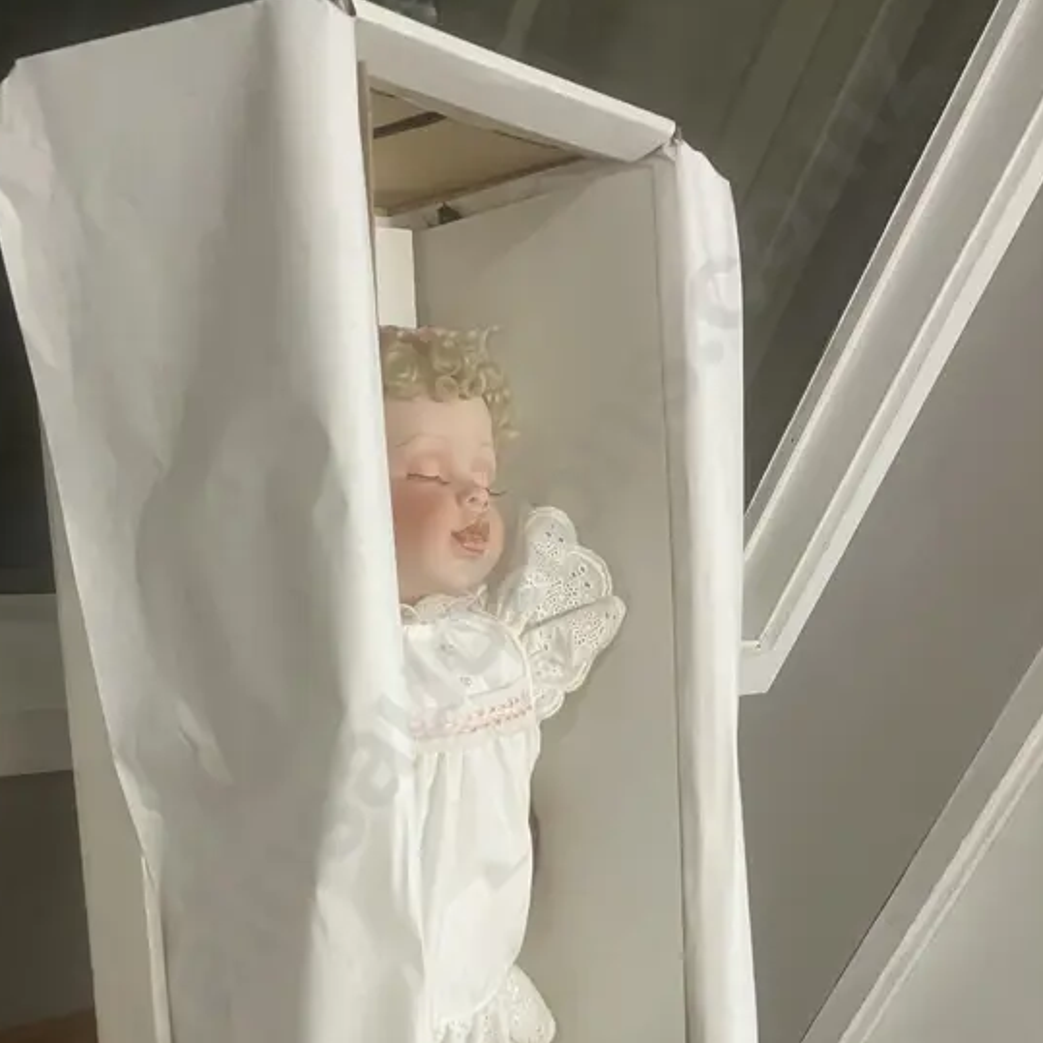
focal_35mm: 47
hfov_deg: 35.5
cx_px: 312
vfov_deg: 34.9
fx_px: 1602
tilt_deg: -26.2
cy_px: 844
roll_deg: -22.2
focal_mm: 3.99
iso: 160
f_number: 1.8
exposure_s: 1/50
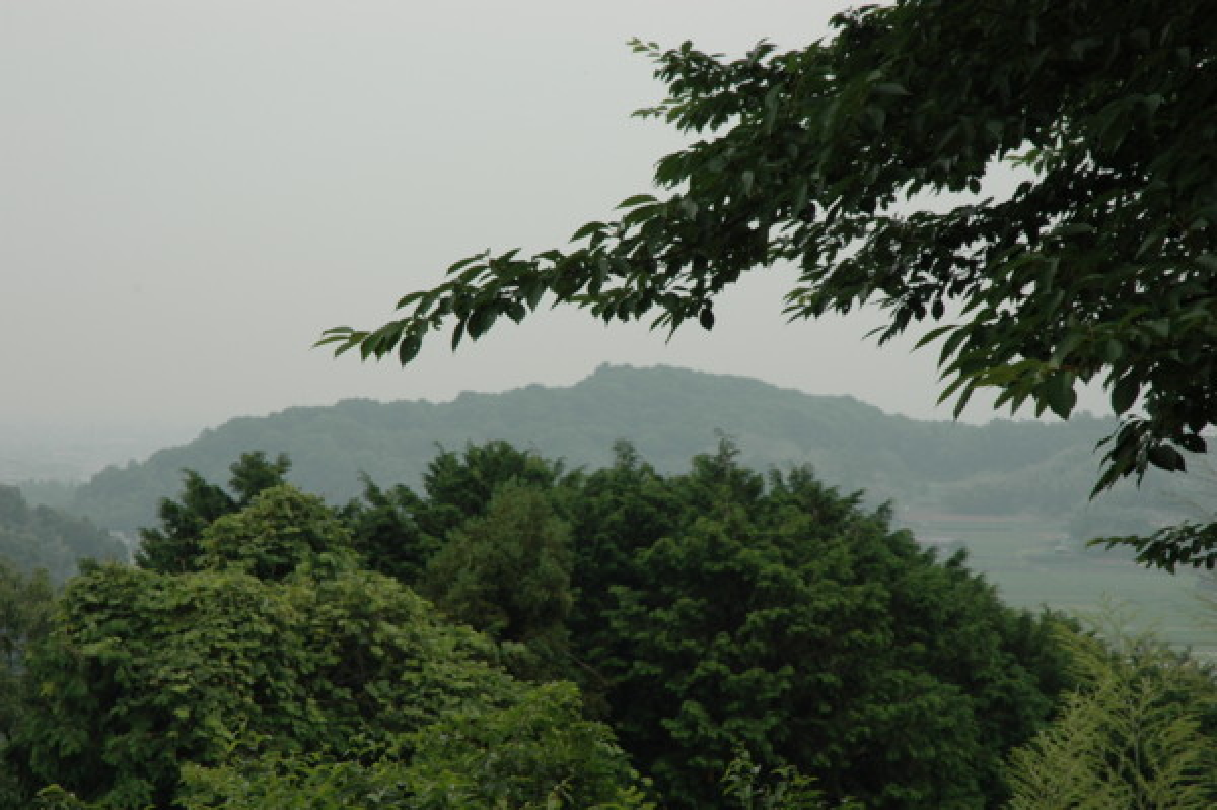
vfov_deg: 13.0
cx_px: 608
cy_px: 405
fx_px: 3547
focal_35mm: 105
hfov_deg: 19.5
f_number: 10
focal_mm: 70
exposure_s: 1/320
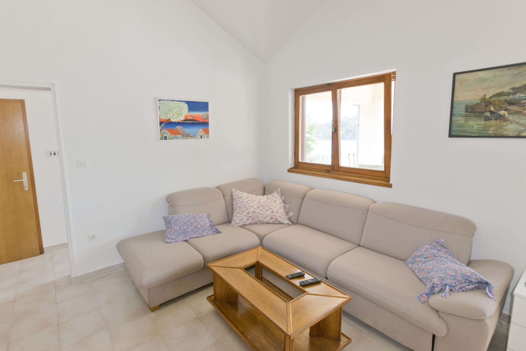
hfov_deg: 92.9
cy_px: 162
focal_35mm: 17
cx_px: 232
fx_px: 248
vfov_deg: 70.3
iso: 400
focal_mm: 10
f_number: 5.6
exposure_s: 1/125
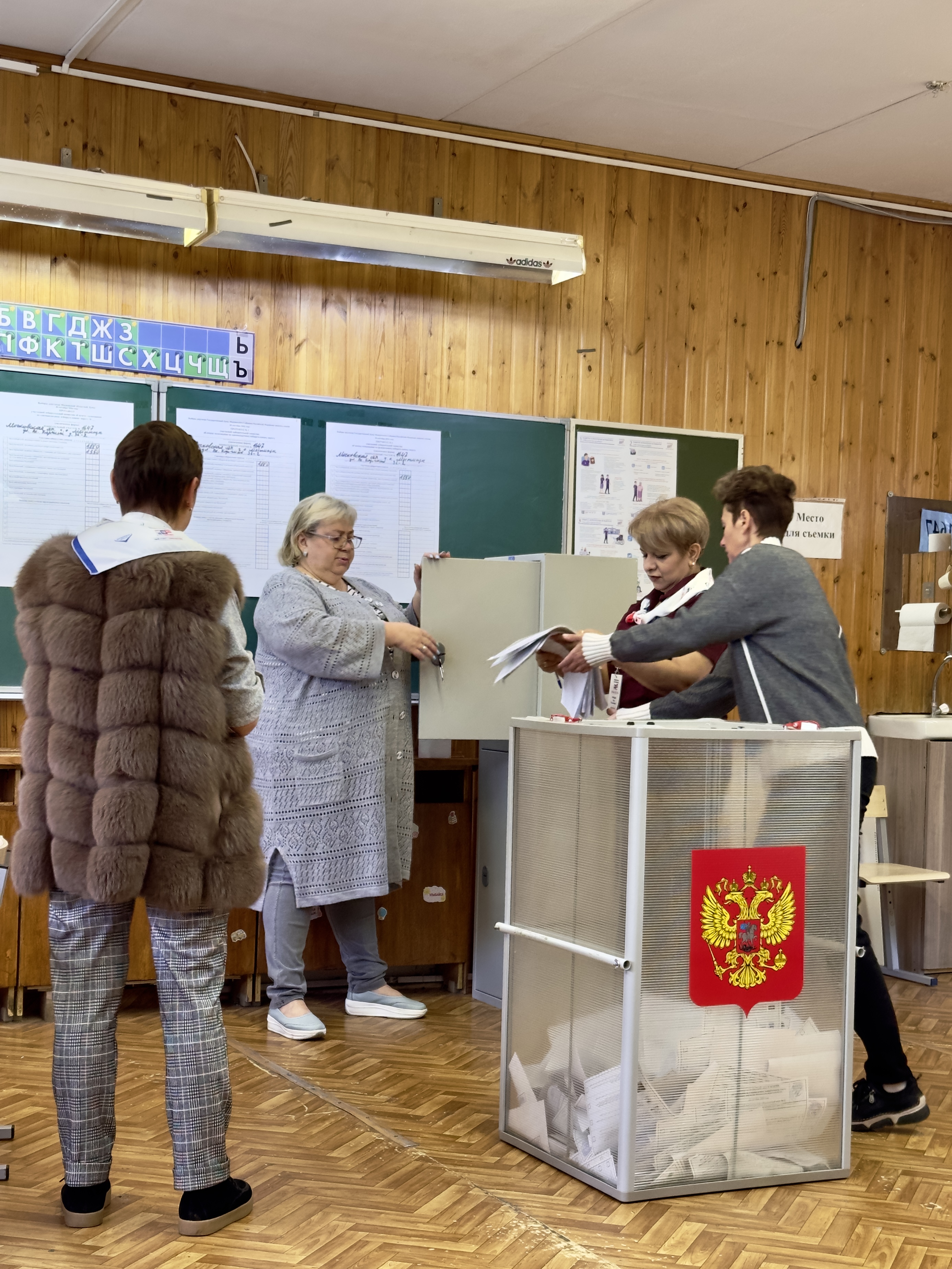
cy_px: 634
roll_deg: -2.3
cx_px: 476
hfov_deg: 30.3
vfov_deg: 39.7
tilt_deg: -0.2
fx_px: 1760
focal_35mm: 48
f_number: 1.78
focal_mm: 6.86
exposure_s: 1/50
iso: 64
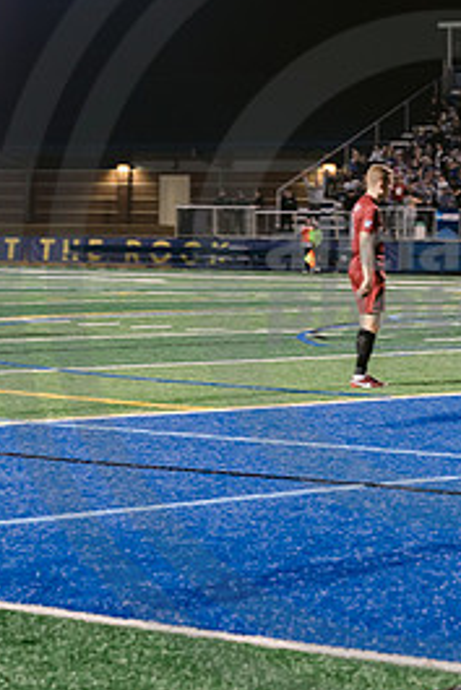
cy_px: 275
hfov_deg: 8.9
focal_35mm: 153
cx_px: 448
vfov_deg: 13.4
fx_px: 2935
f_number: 4
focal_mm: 70
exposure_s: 1/160
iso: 2500
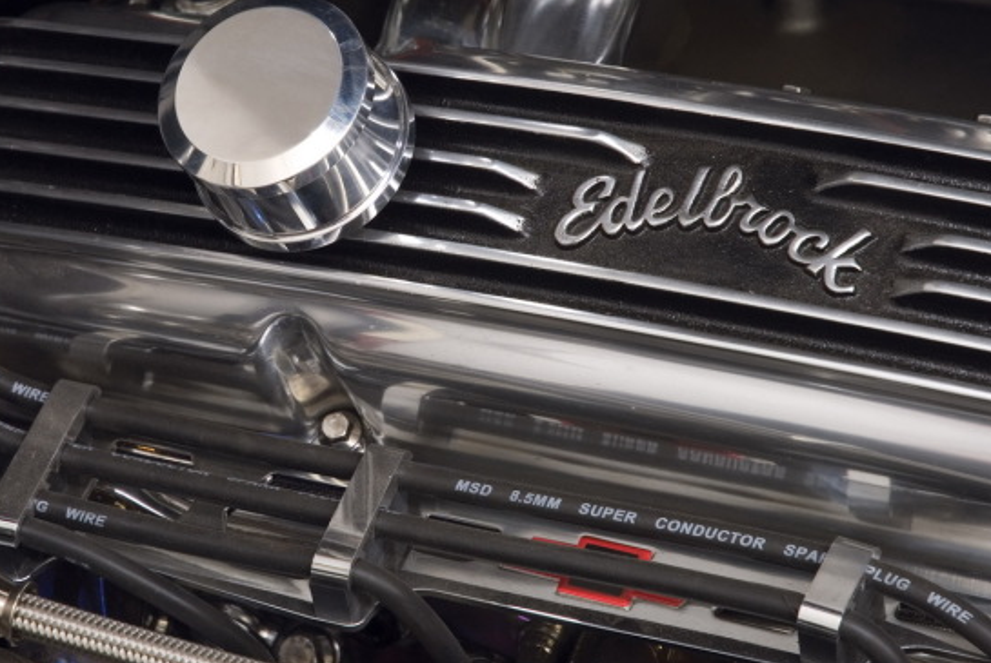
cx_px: 358
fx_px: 4245
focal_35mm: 154
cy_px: 210
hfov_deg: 13.3
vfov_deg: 8.9
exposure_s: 1/1.25
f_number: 9
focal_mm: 70
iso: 200
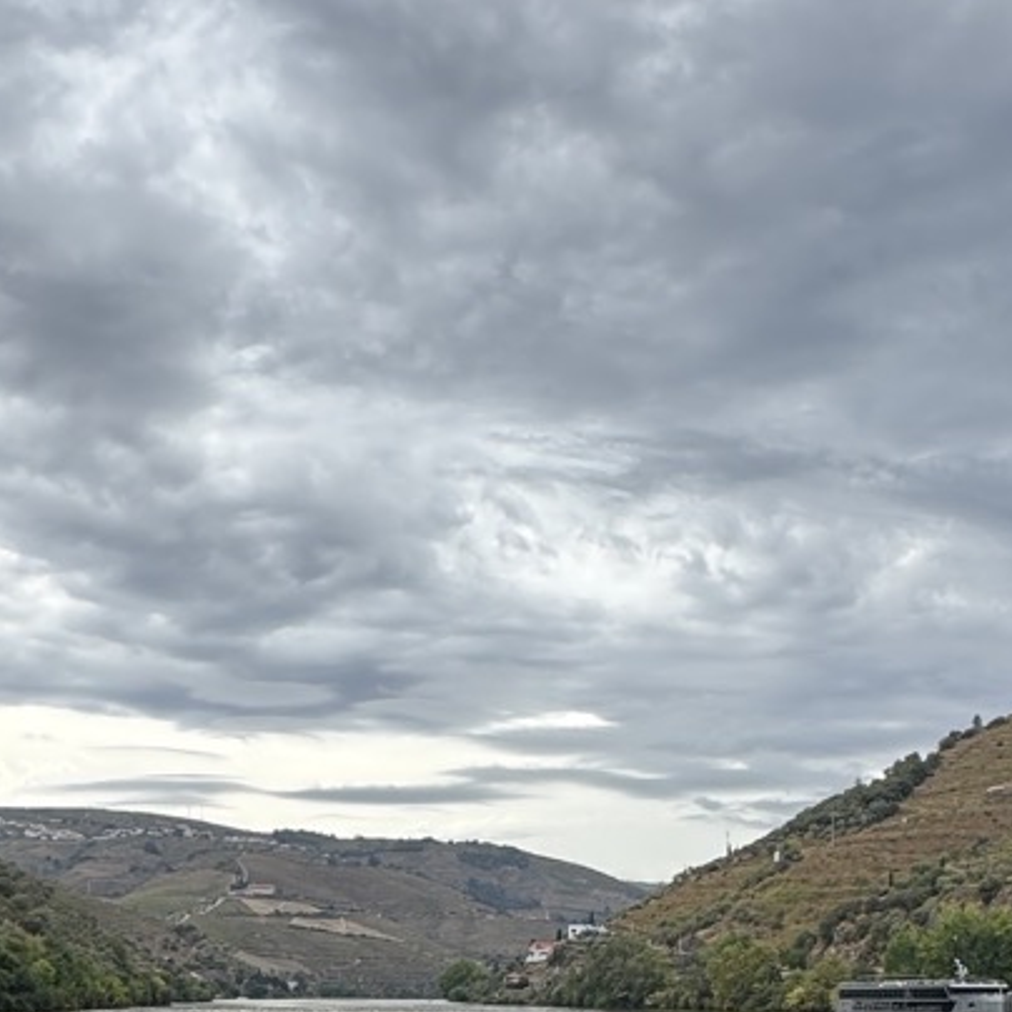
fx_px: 1621
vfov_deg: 32.1
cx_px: 566
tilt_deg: +1.4
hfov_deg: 34.6
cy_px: 999
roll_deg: -0.5
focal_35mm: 49
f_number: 2.2
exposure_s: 1/707
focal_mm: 2.22
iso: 40
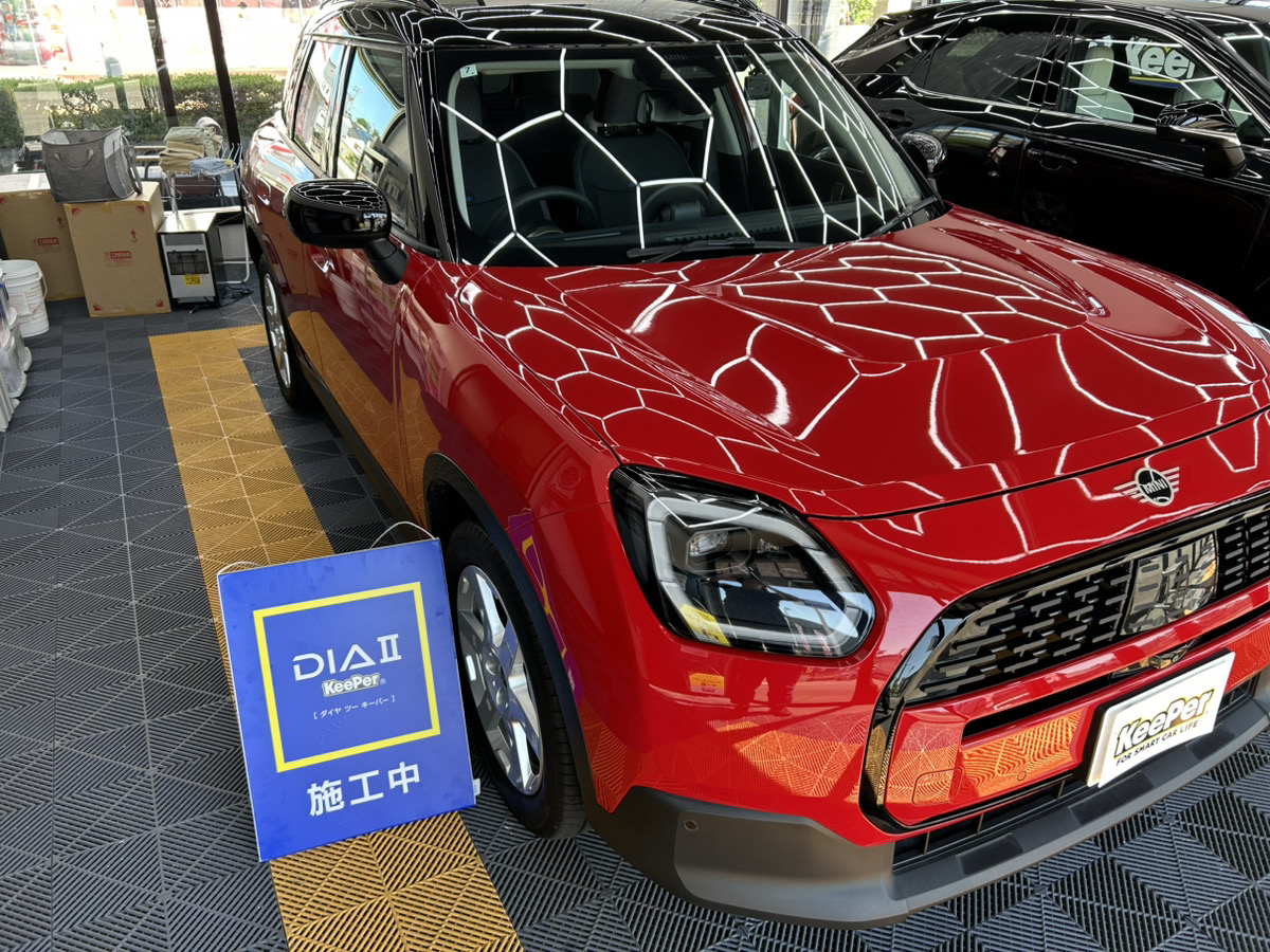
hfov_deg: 67.3
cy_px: 476
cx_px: 635
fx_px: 954
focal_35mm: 26
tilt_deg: -26.0
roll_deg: -0.1
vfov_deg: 53.1
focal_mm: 5.7
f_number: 1.5
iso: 40
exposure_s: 1/121
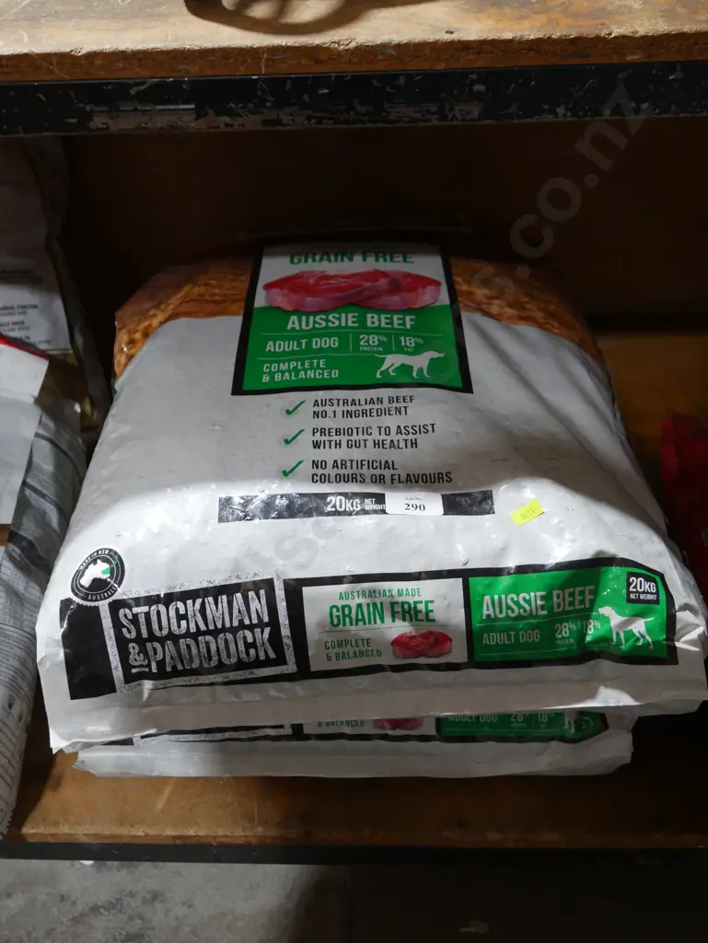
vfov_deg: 53.9
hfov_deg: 41.8
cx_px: 354
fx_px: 926
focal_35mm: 34
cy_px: 472
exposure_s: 1/60
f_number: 4
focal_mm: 17
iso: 640
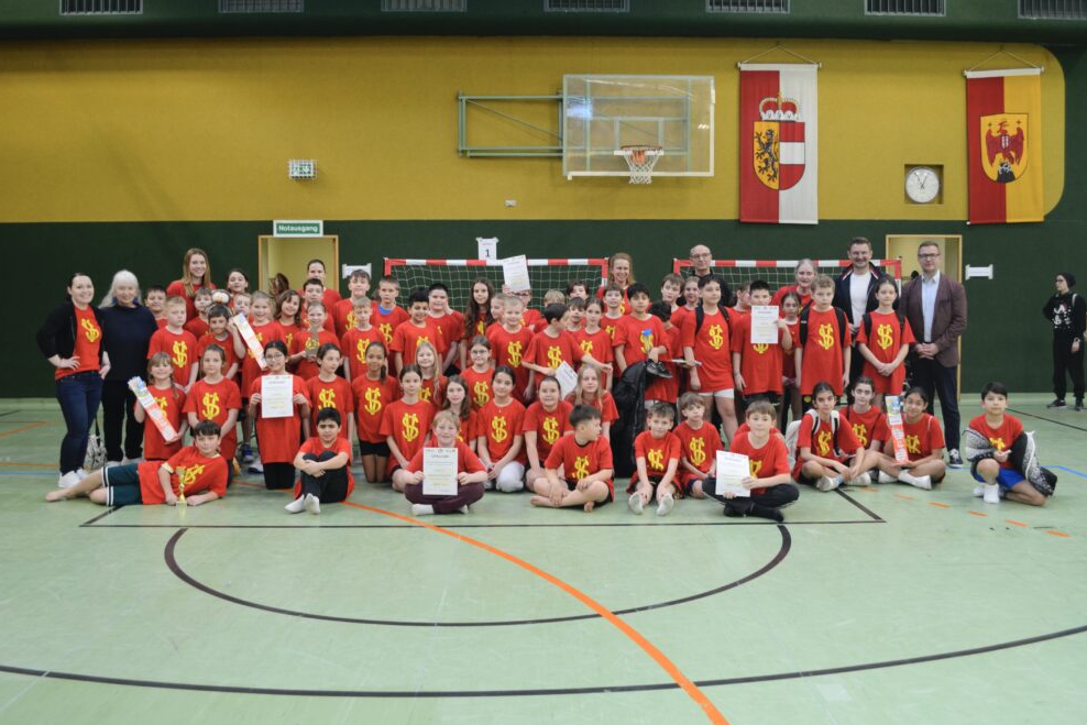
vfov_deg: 46.4
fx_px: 846
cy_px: 358
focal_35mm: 28
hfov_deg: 65.5
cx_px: 548
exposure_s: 1/100
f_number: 5
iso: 400
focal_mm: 18
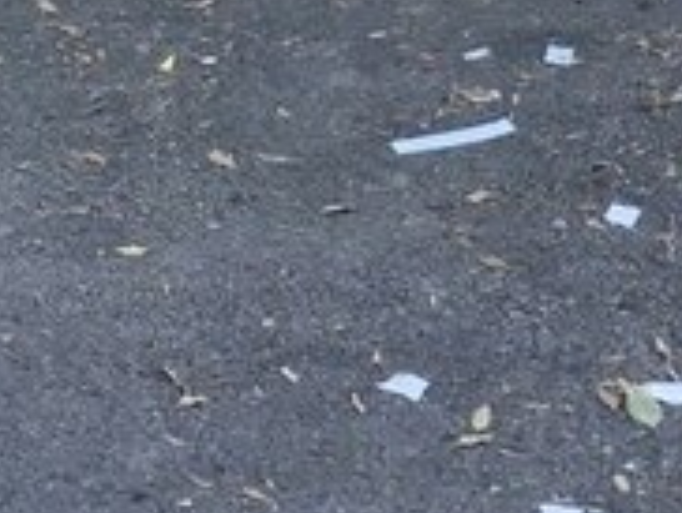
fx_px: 2071
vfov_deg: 13.0
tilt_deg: -11.0
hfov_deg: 18.7
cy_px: -358
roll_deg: -2.7
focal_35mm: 105
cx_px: 244
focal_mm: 4.15
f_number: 2.2
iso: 40
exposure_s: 1/33
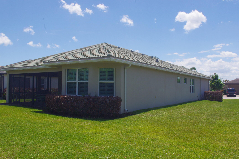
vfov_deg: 42.3
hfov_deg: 60.3
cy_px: 80
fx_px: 206
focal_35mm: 31
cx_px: 120
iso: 400
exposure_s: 1/250
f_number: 14
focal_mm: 21.25
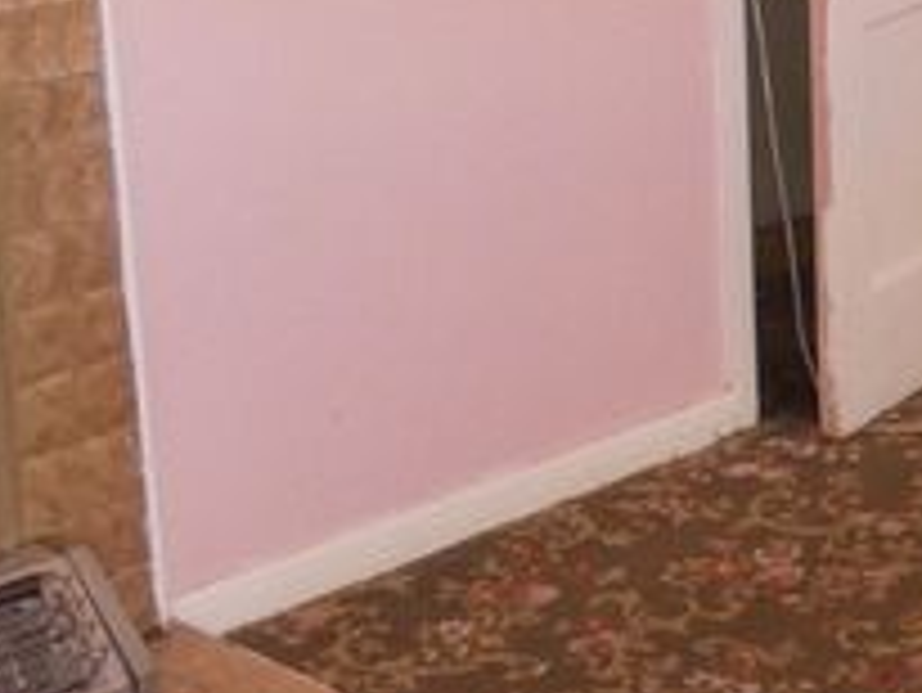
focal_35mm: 100
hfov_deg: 17.8
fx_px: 2665
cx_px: 1331
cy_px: -32
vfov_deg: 14.5
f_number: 2.8
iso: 250
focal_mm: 3.6
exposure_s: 1/60
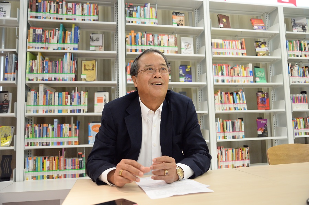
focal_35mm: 31
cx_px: 154
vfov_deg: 42.3
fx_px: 266
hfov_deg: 60.3
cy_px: 102
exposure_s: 1/125
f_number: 4
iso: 1600
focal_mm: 31
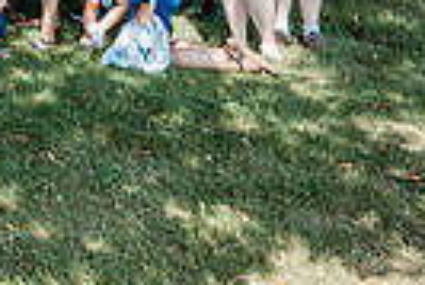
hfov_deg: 14.0
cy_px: -215
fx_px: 1465
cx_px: -422
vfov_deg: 10.5
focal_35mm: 124
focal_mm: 28.5
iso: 160
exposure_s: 1/200
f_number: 4.5
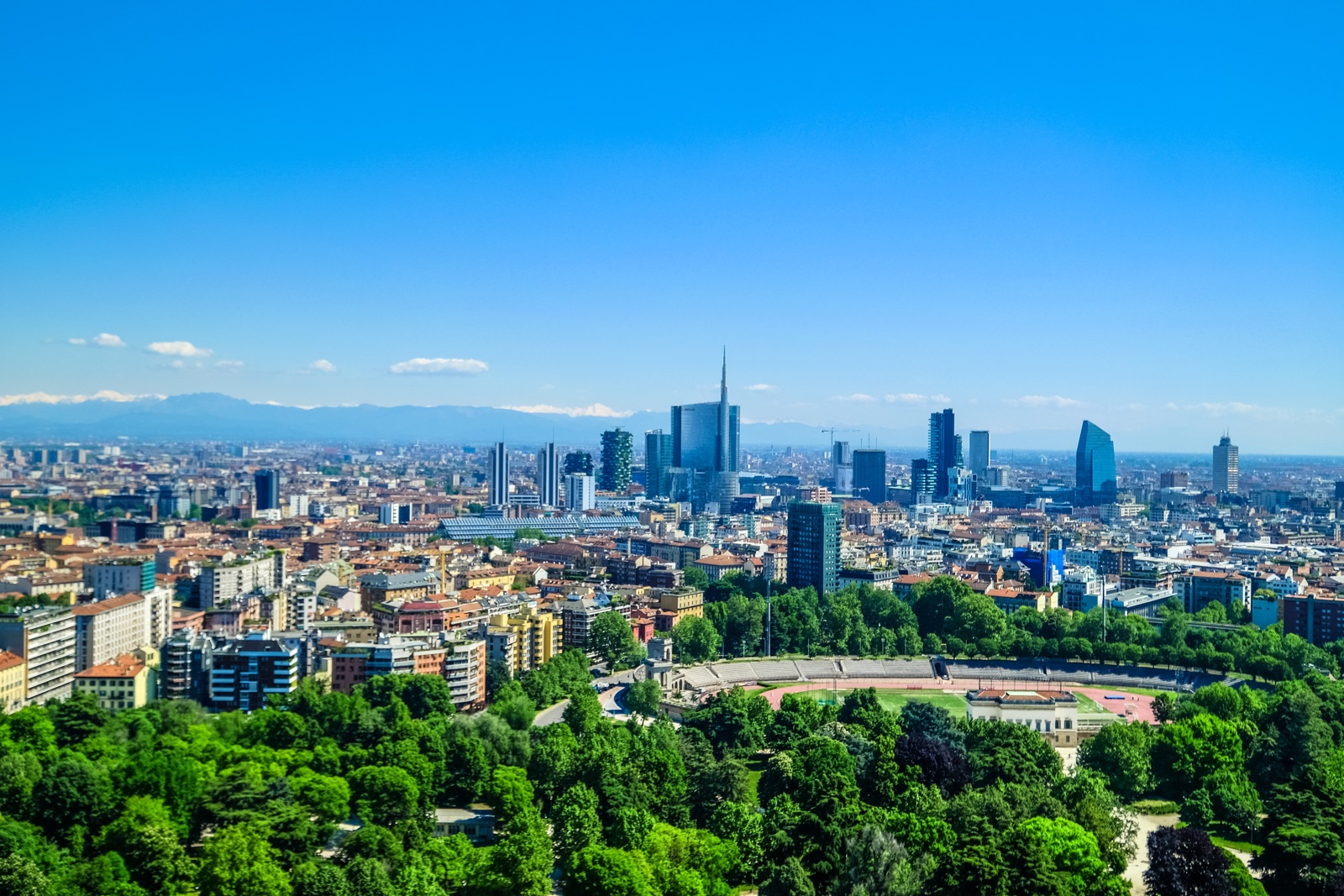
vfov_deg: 36.9
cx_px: 672
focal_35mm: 36
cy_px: 448
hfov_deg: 53.1
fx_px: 1344
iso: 200
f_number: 5.6
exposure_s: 1/250
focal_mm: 24
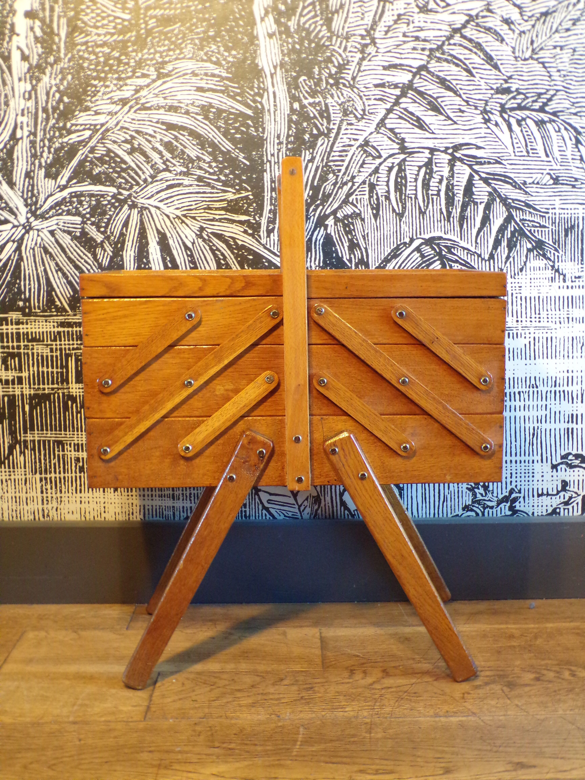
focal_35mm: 37
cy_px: 390
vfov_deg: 50.1
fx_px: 834
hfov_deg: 38.7
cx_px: 292
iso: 400
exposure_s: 1/8
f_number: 3.3
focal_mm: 6.6
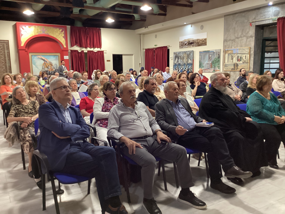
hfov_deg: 58.4
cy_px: 107
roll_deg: +0.1
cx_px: 142
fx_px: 255
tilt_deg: -8.9
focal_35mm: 31
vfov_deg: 45.4
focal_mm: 3.3
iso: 400
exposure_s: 1/33
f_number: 2.4
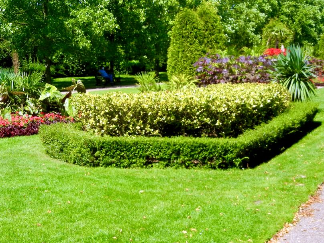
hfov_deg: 29.3
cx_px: 134
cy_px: 111
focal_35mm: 66
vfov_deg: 22.2
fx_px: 618
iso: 160
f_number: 3.9
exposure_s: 1/581
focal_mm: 9.3
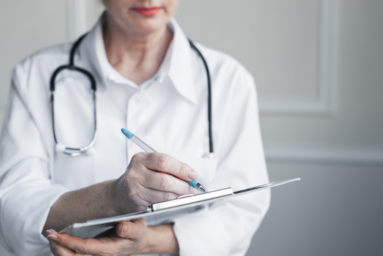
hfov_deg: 39.6
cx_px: 192
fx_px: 532
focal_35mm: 50
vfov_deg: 27.0
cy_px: 128
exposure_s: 1/250
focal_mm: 50
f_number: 3.5
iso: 400
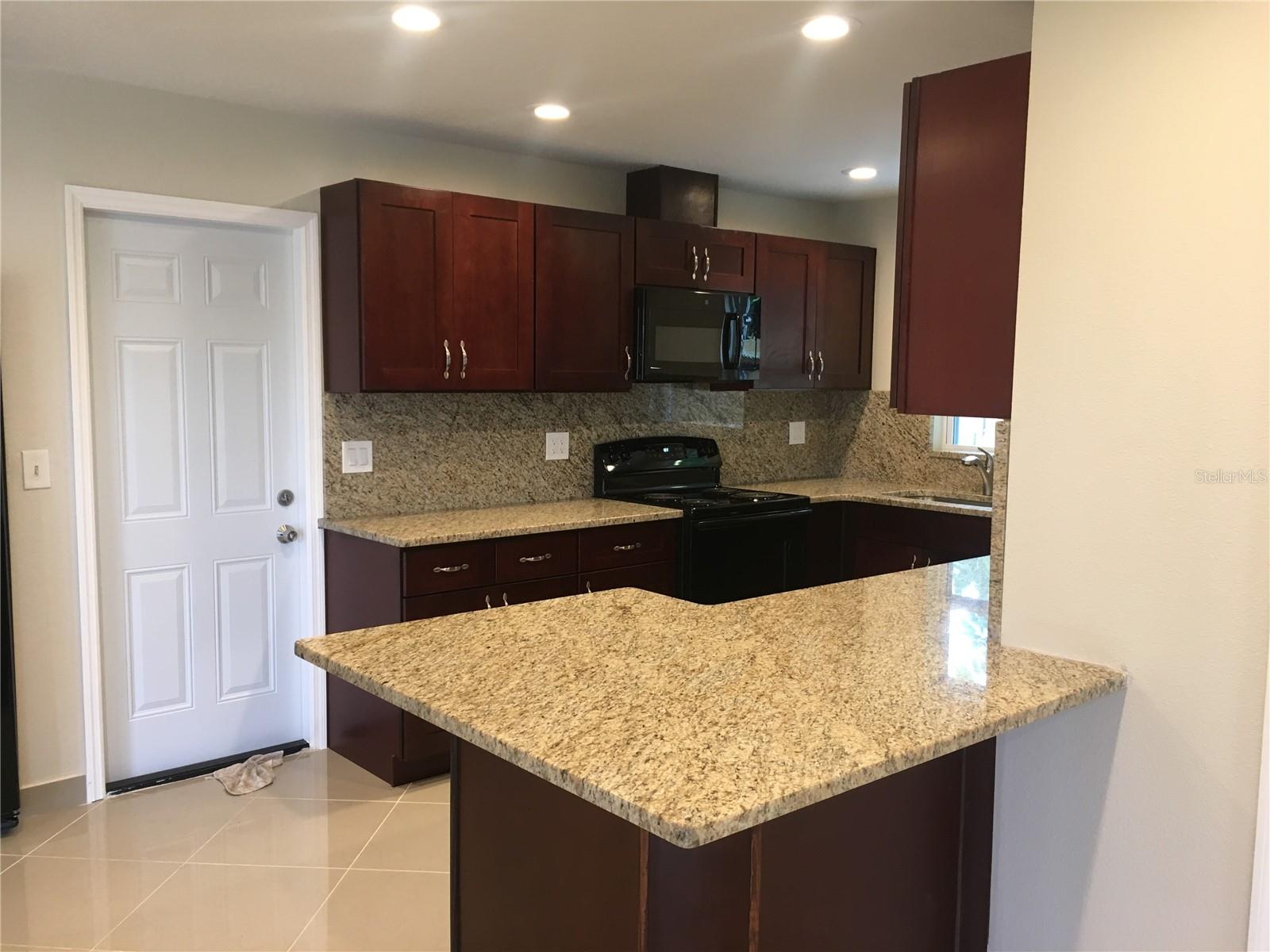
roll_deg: -0.3
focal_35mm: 29
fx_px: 1064
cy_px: 476
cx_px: 635
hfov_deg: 61.7
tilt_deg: -4.9
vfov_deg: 48.2
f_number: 2.2
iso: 80
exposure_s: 1/30
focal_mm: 4.15
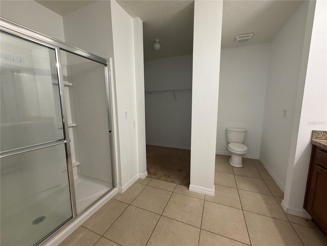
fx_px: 132
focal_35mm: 14
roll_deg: +0.9
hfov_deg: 102.1
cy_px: 123
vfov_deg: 85.7
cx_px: 164
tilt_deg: -9.0
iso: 320
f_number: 2.2
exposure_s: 1/60
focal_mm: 2.22
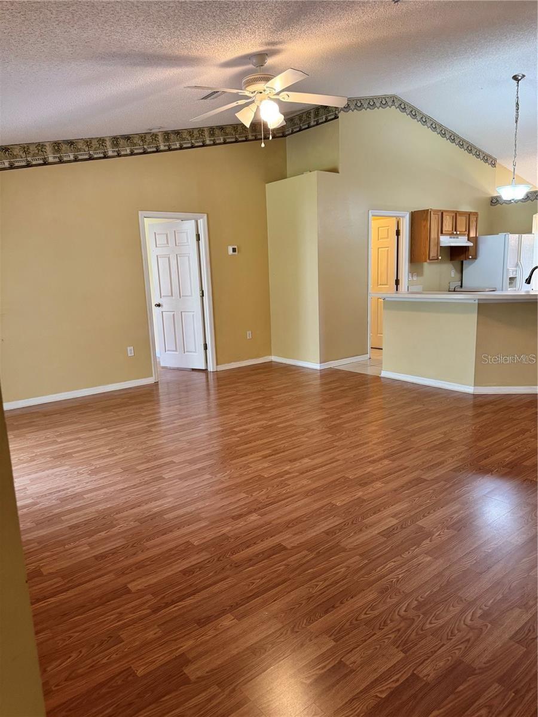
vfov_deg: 71.6
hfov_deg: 56.8
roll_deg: +2.6
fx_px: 497
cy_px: 358
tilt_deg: -11.4
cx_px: 269
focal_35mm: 24
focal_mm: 6.76
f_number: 1.78
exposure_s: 1/60
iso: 250
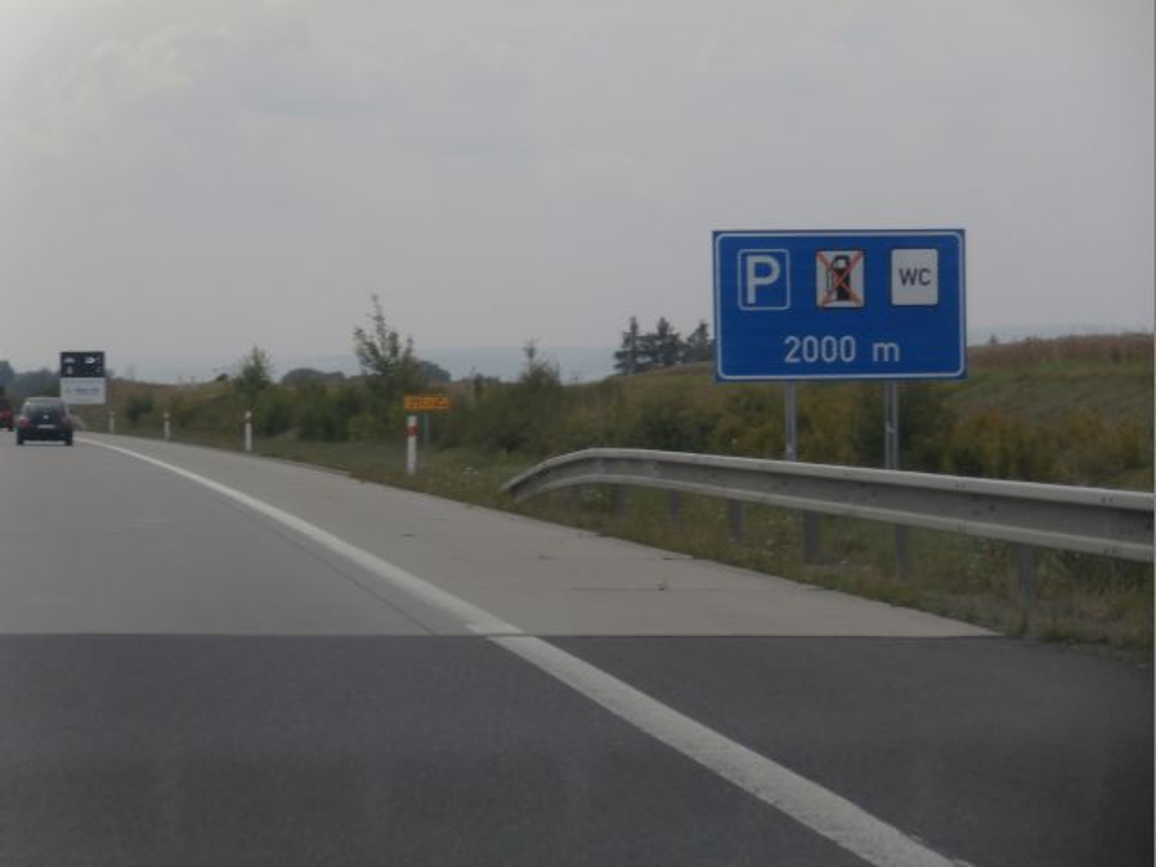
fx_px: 4575
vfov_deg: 10.8
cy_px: 434
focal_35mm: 137
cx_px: 578
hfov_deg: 14.4
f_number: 5.7
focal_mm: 24.17
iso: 100
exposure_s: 1/500
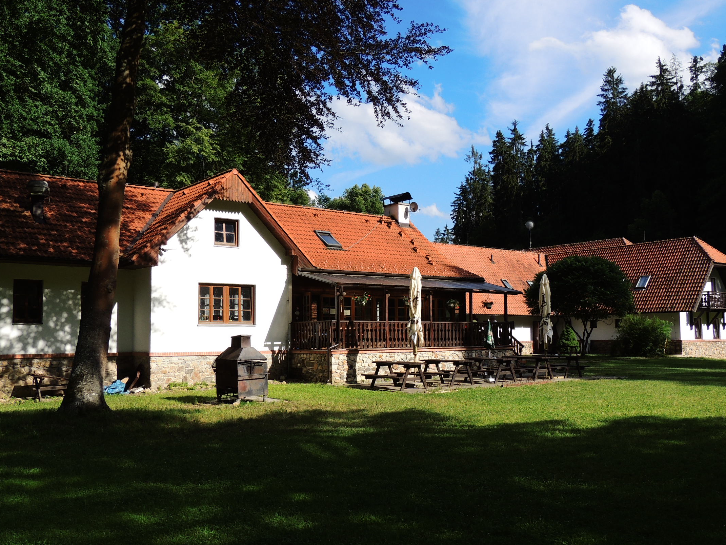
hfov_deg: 52.6
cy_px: 281
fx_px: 734
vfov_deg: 40.7
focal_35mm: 35
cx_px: 375
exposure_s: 1/1000
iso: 100
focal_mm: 5.8
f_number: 3.2
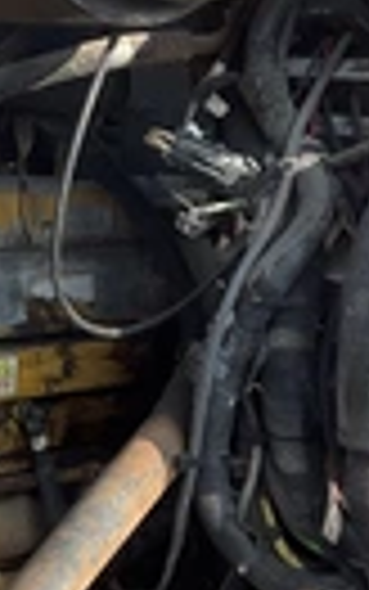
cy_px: 333
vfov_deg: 22.1
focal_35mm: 94
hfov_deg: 13.3
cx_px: -144
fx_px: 1511
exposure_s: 1/524
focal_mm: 3
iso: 25
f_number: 1.8
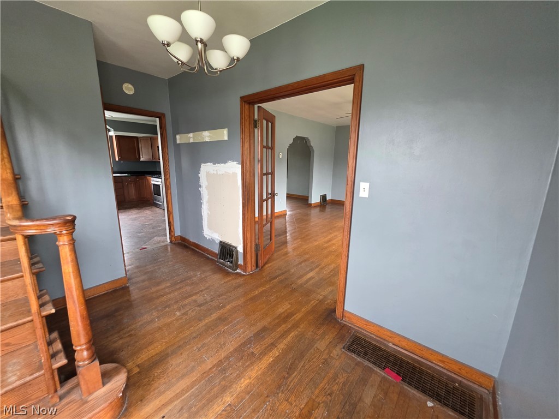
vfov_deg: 89.9
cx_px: 280
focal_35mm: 13
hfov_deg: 106.2
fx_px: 210
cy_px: 210
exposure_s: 1/60
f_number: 1.9
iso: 400
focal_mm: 2.2
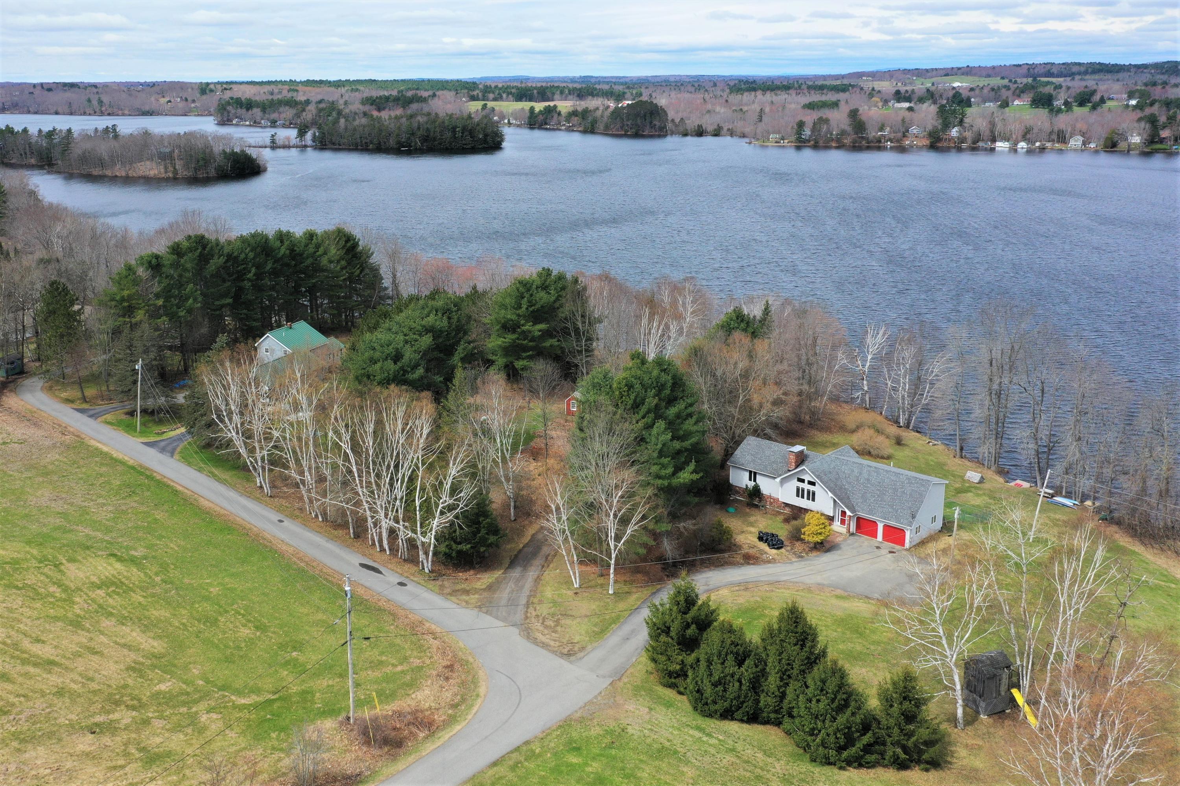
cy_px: 393
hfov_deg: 65.5
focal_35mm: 28
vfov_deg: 46.4
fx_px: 918
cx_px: 590
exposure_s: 1/500
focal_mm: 10.26
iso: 100
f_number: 5.6
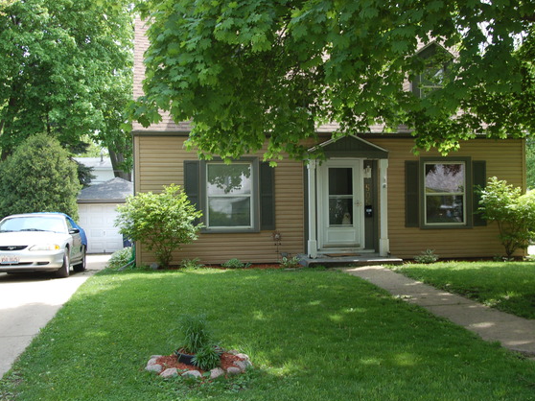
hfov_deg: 43.9
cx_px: 275
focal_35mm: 43
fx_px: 664
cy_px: 203
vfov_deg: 33.6
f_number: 5.6
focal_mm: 26
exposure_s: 1/125
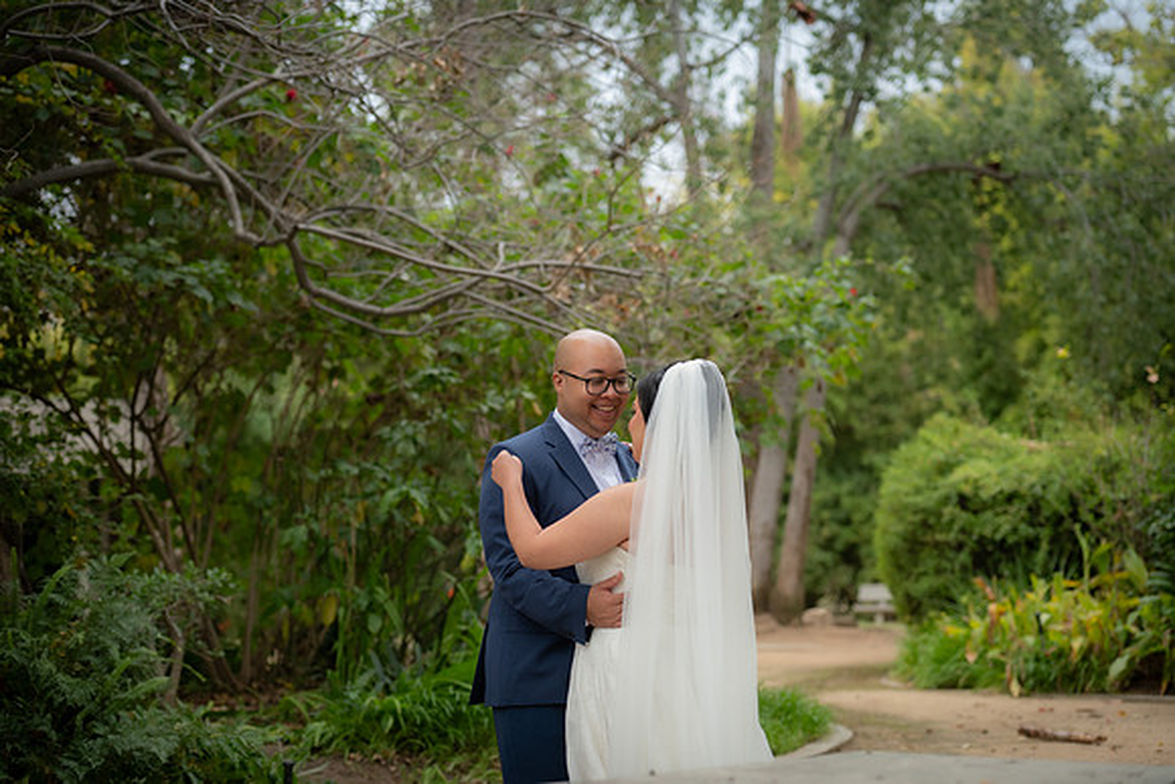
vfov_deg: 19.5
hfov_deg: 28.8
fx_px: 2285
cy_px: 392
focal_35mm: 70
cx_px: 588
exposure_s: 1/320
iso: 640
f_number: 2.8
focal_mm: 70
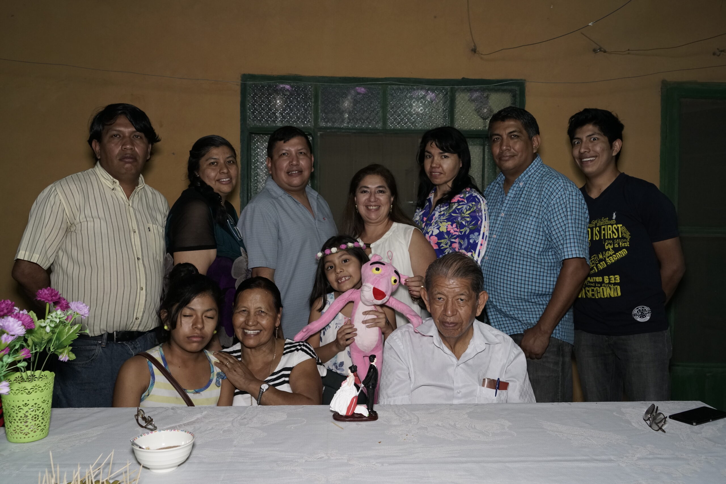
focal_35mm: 31
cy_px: 242
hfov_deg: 60.3
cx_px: 363
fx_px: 625
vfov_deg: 42.3
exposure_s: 1/60
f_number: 8
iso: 1600
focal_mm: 31
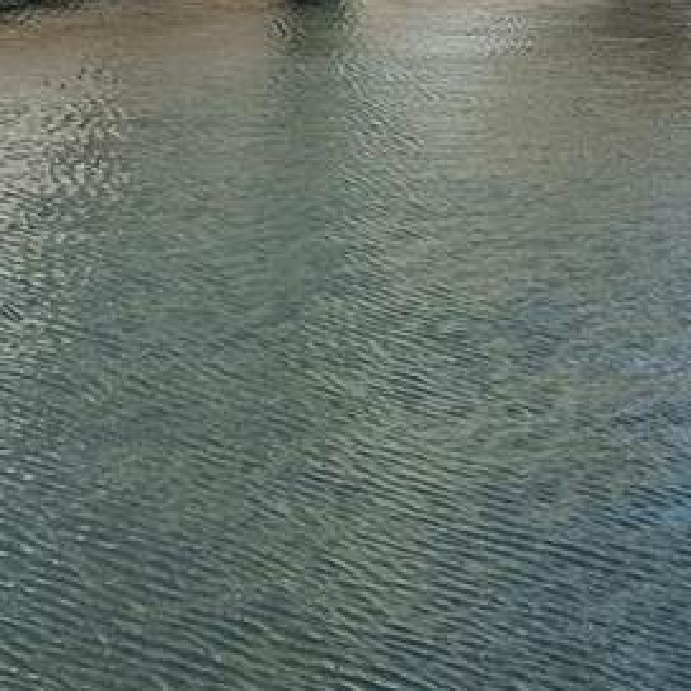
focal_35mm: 104
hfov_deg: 15.1
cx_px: -447
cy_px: -493
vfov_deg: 14.9
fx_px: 2349
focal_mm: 7
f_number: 1.8
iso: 20
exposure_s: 1/147
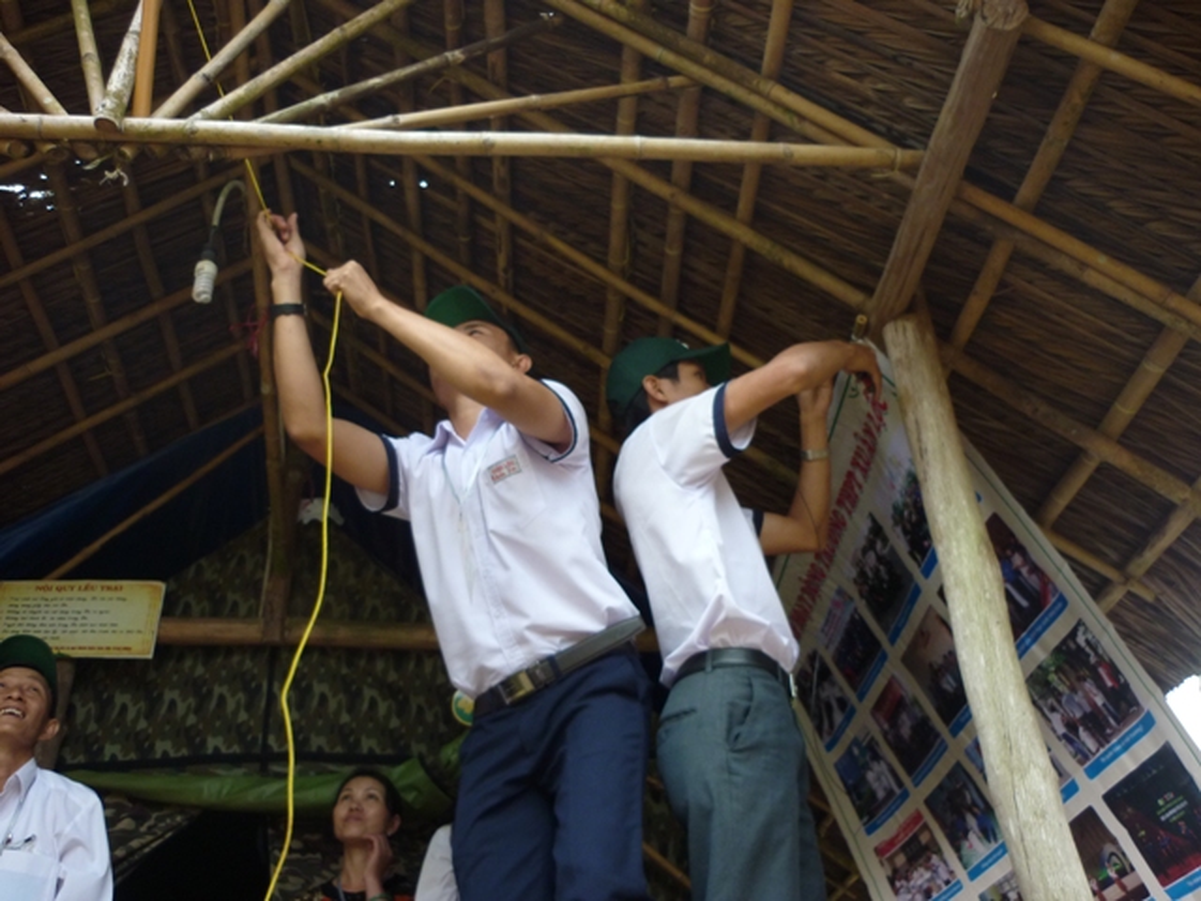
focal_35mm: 33
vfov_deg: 42.9
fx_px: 1145
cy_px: 450
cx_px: 600
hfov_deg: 55.4
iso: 160
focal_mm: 5.5
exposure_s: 1/200
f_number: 2.8
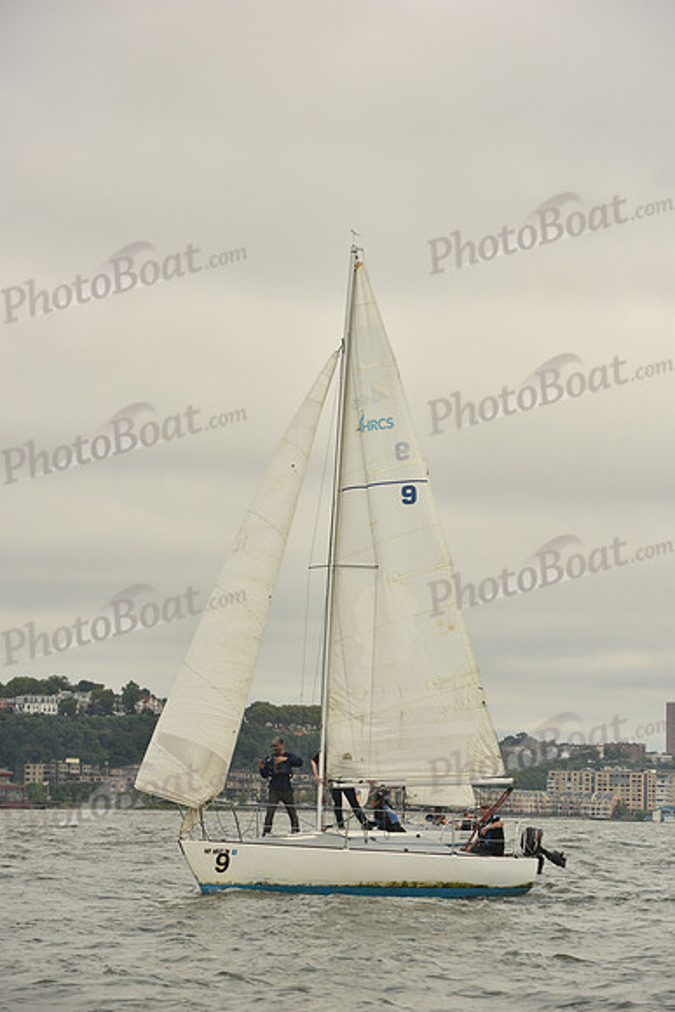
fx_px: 3654
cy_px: 506
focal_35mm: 130
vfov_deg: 15.8
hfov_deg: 10.6
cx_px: 338
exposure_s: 1/1250
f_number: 9
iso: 320
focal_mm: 130
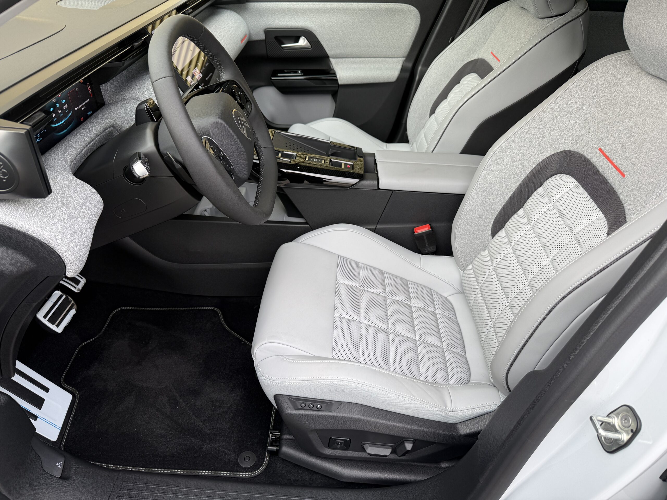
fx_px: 462
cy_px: 250
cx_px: 334
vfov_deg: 56.8
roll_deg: -7.5
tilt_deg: -36.0
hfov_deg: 71.6
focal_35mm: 24
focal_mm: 6.76
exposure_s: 1/459
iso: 80
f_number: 1.78
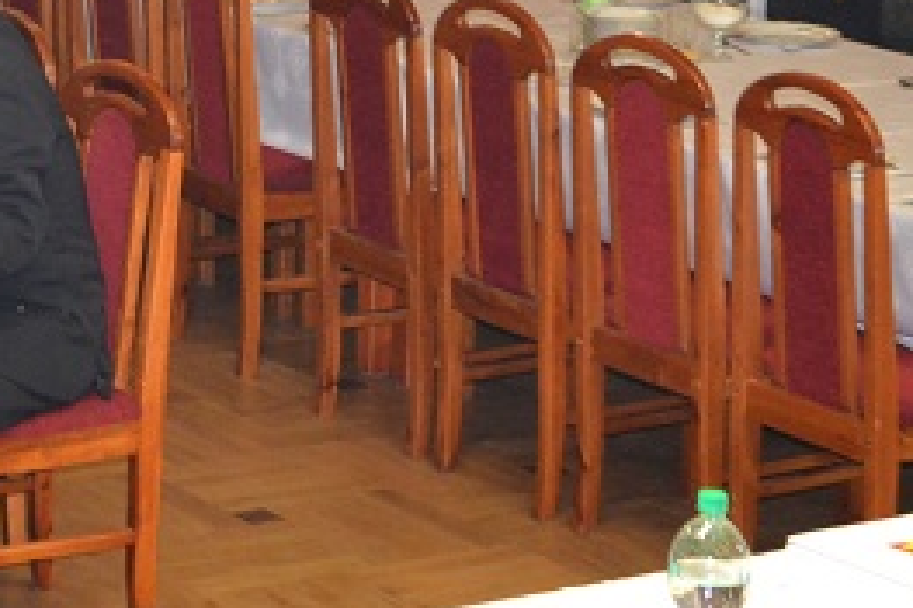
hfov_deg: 14.5
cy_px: -71
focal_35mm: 137
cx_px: -149
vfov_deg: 9.9
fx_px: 3472
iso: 1800
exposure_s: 1/60
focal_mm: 30
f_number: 4.2
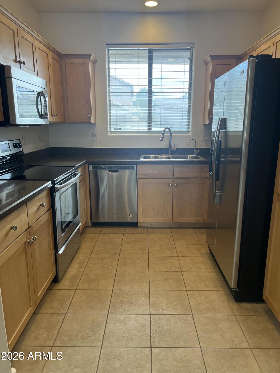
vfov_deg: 67.3
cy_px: 186
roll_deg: +0.2
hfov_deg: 53.1
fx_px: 280
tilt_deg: -13.2
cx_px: 140
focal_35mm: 26
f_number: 1.5
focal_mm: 5.7
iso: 64
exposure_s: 1/135
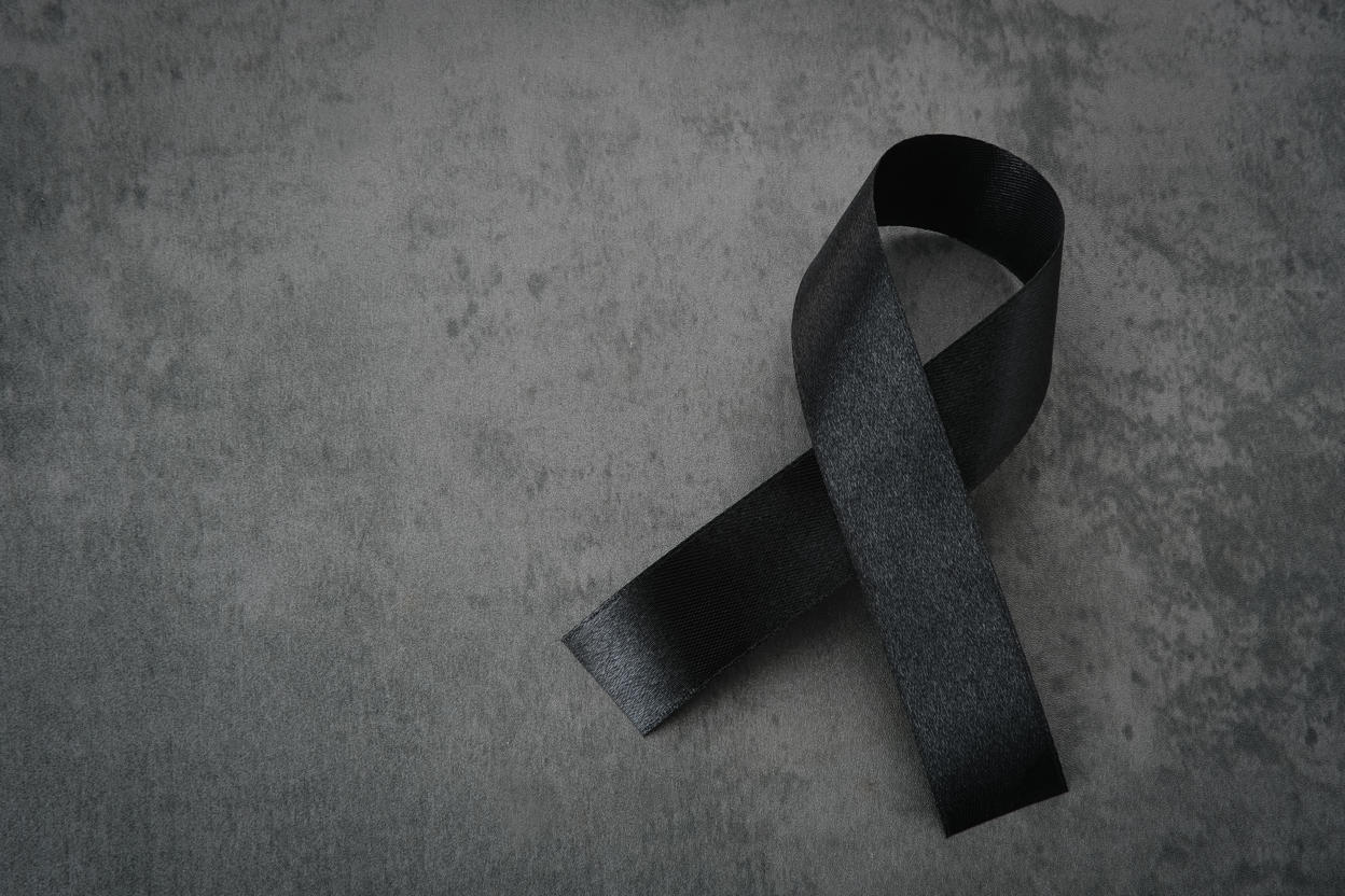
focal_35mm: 128
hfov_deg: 16.0
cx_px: 672
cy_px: 448
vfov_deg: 10.7
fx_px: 4782
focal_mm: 85
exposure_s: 1/100
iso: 500
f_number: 11
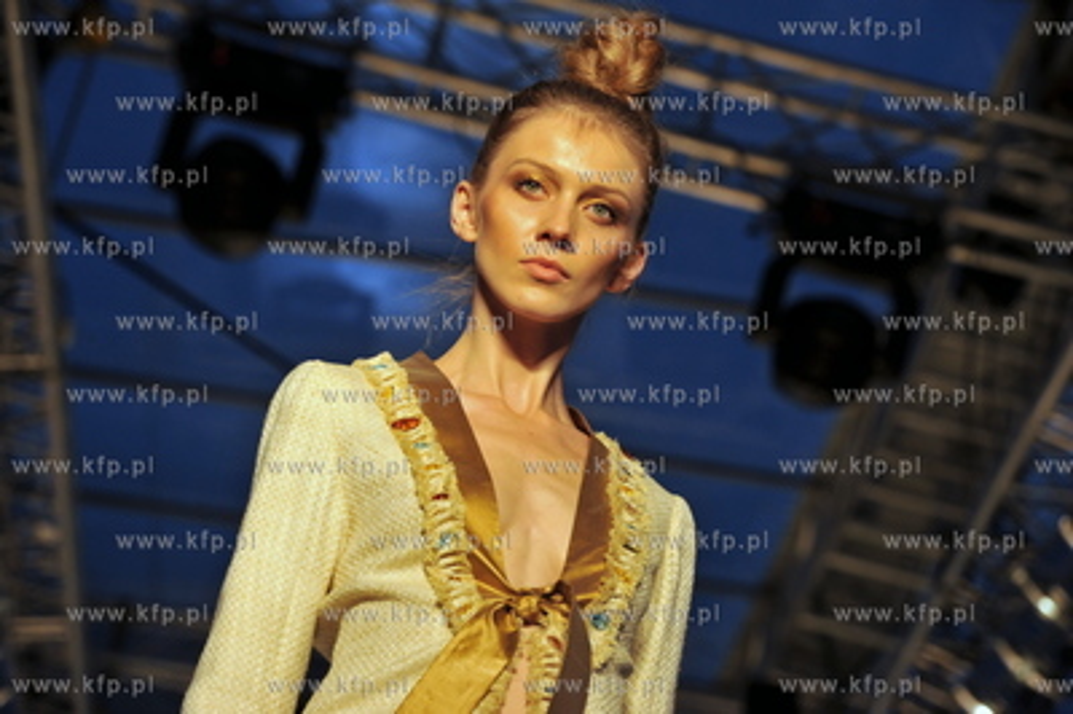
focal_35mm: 180
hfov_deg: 11.4
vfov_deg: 7.6
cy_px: 357
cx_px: 536
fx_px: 5360
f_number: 9
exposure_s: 1/500
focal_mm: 180
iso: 1000
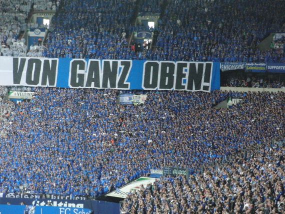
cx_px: 142
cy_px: 107
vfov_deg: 9.4
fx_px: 1292
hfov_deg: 12.6
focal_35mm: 157
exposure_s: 1/400
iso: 800
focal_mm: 27.31
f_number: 4.4
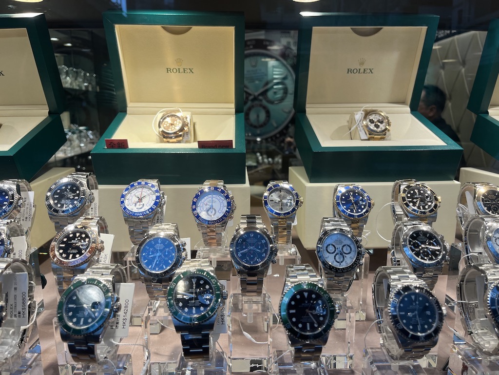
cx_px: 250
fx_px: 375
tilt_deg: -8.9
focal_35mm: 26
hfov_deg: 67.3
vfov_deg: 53.1
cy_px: 188
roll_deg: +0.1
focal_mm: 5.1
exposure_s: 1/179
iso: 40
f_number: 1.6
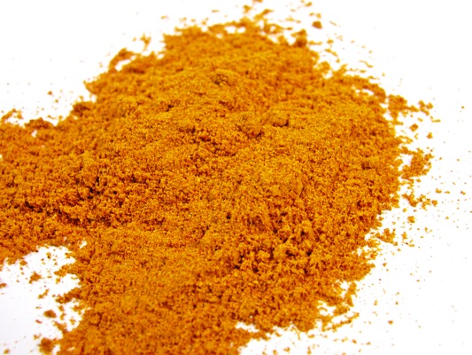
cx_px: 236
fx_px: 723
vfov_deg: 27.5
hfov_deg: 36.2
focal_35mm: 53
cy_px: 178
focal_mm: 13.7
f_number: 3.9
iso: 100
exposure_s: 1/144
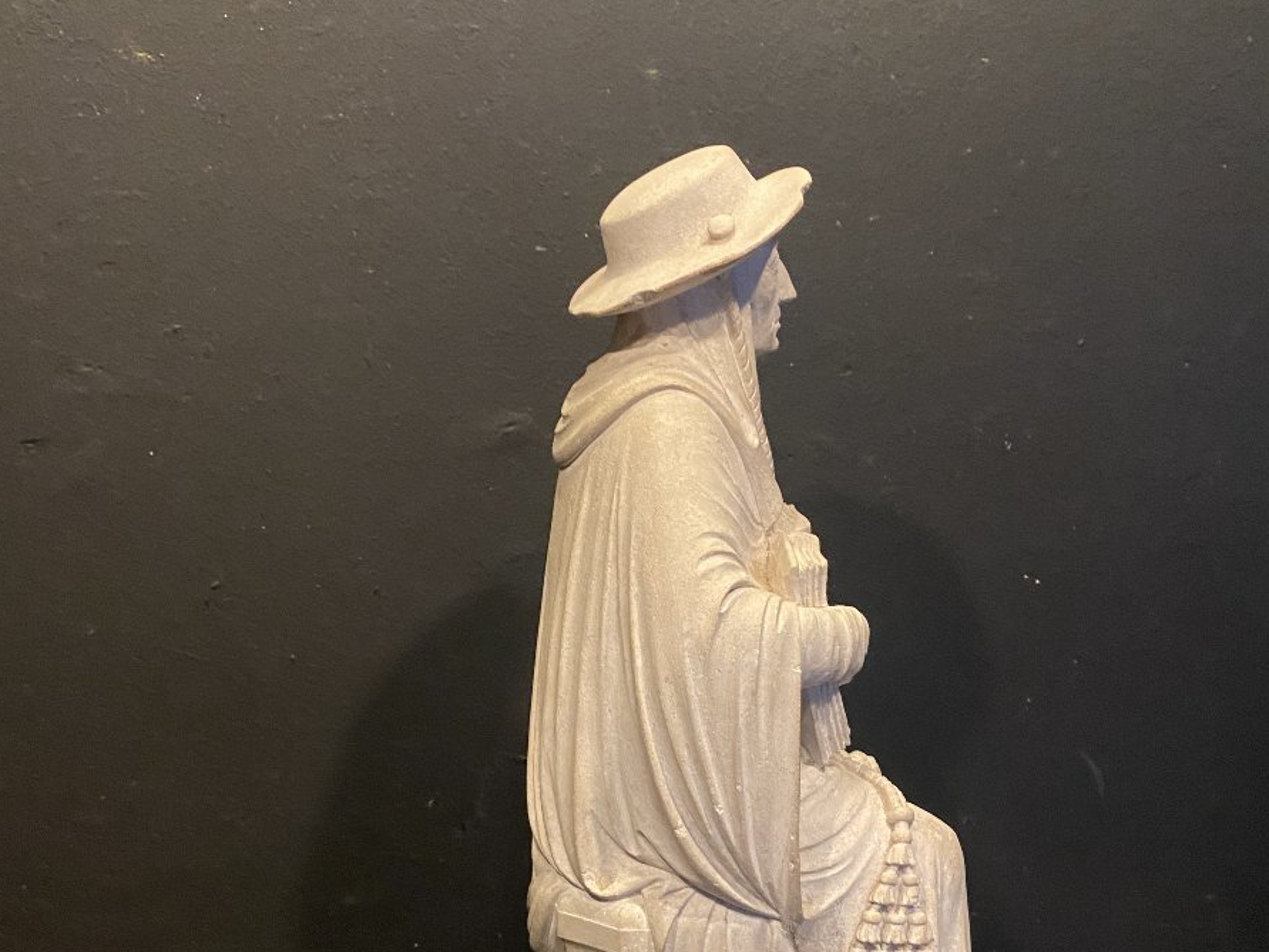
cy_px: 650
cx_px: 634
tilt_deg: -8.3
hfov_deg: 52.6
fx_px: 1284
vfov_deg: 40.1
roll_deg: -0.2
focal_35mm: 35
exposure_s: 1/50
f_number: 1.8
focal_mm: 4.25
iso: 500
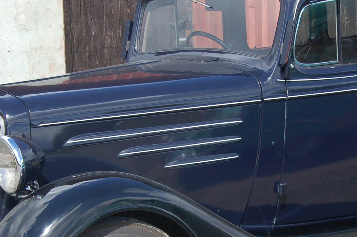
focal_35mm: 113
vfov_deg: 12.1
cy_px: 154
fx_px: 1122
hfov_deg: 18.1
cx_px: 204
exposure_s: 1/250
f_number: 8
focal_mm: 31
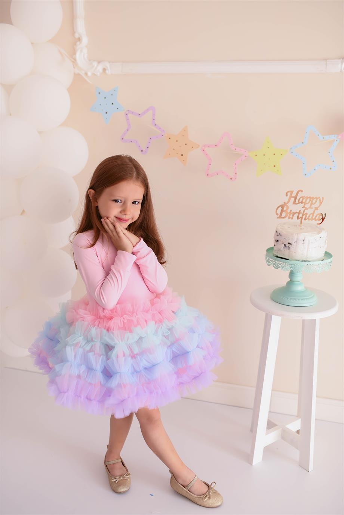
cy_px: 258
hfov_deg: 37.9
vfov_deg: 54.4
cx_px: 172
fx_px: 502
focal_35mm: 35
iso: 125
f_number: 2.2
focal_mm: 35
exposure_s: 1/250
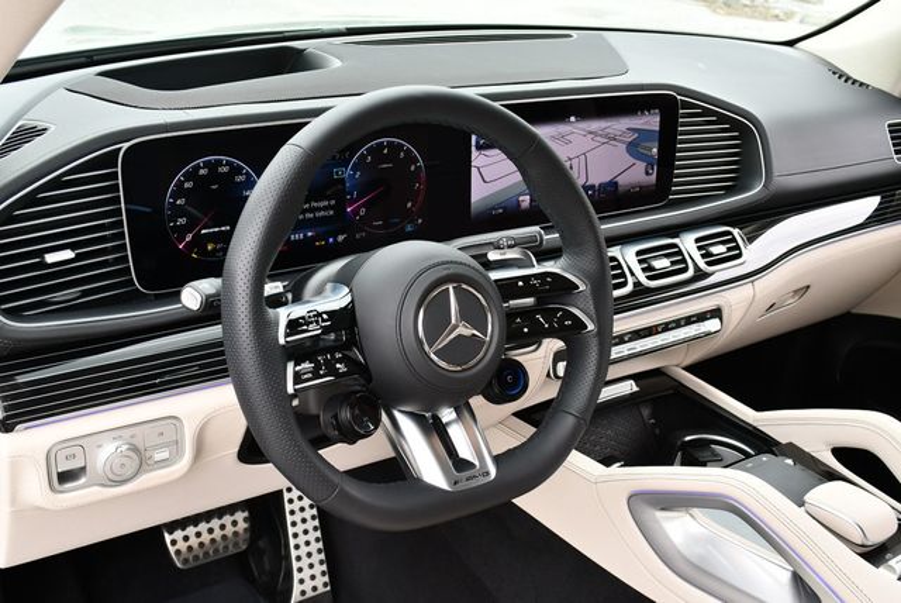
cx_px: 450
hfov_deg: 48.4
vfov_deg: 33.5
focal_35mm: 40
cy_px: 302
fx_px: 1002
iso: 360
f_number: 5.6
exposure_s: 1/250
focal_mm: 20
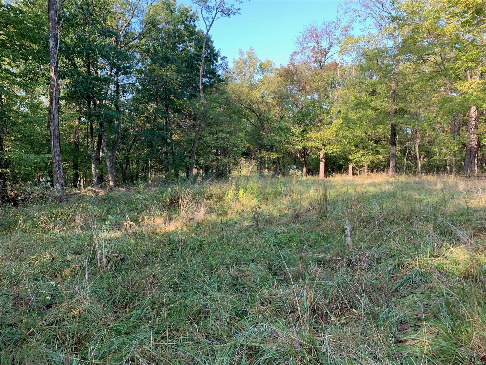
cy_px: 182
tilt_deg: -3.9
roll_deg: -0.8
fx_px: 365
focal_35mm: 26
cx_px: 243
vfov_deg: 53.1
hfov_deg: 67.3
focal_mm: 4.25
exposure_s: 1/144
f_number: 1.8
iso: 25
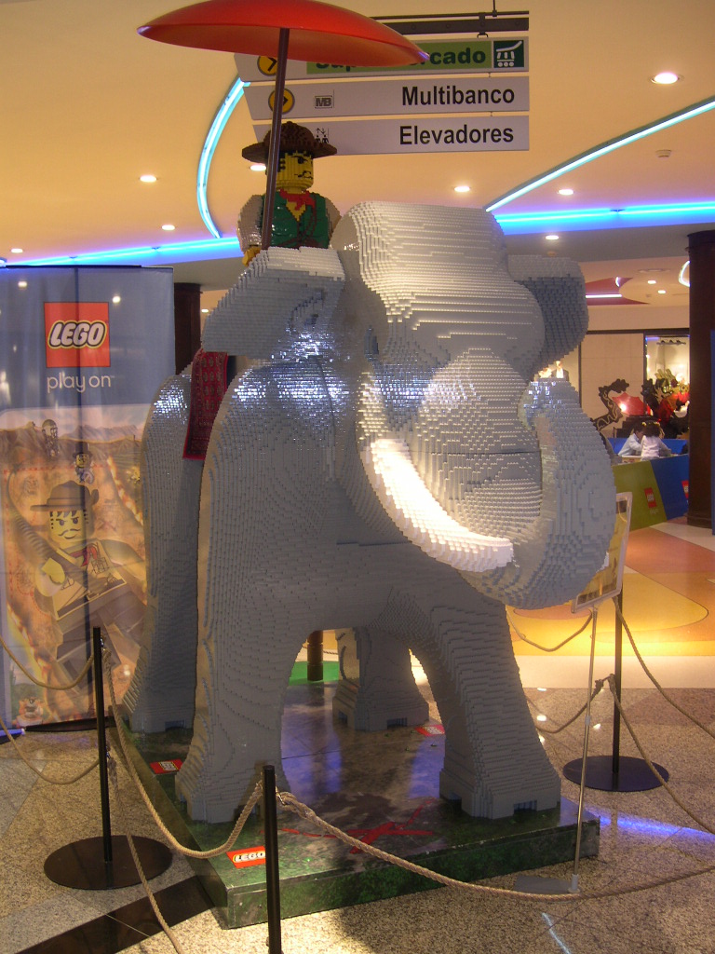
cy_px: 477
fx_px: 1047
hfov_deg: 37.7
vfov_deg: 49.0
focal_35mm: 38
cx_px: 358
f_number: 2.8
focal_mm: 8
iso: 100
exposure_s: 1/30
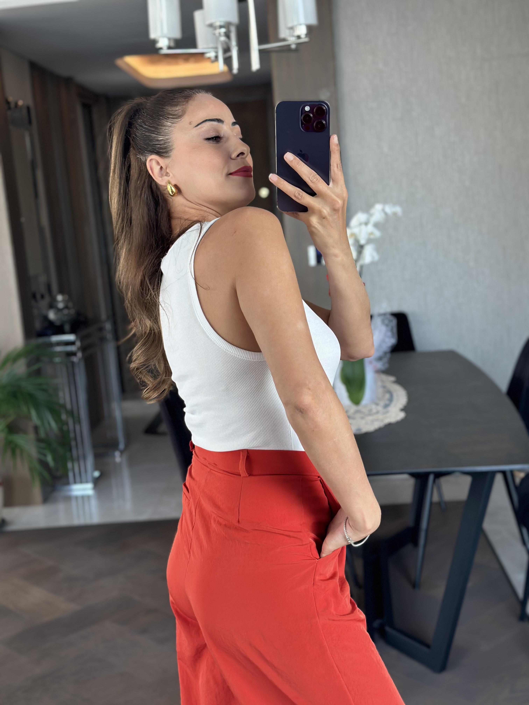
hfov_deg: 30.3
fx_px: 978
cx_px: 264
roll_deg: +4.6
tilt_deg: -16.6
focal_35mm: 48
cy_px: 352
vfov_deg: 39.7
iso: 125
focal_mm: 6.86
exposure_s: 1/60
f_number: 1.78
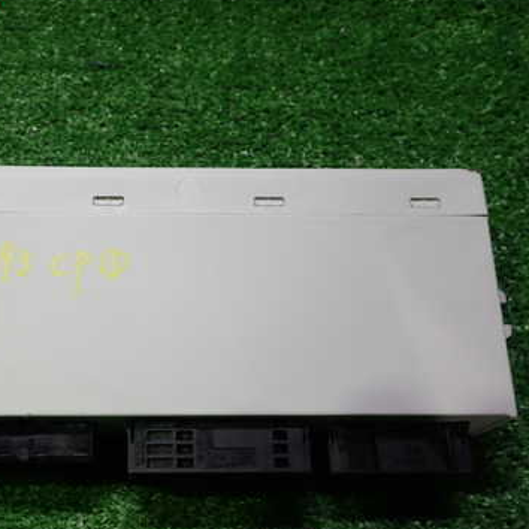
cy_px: 314
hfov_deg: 37.1
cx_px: 166
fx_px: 778
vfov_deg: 37.4
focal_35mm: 45
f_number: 2.3
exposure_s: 1/30
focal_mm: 5.4
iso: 200
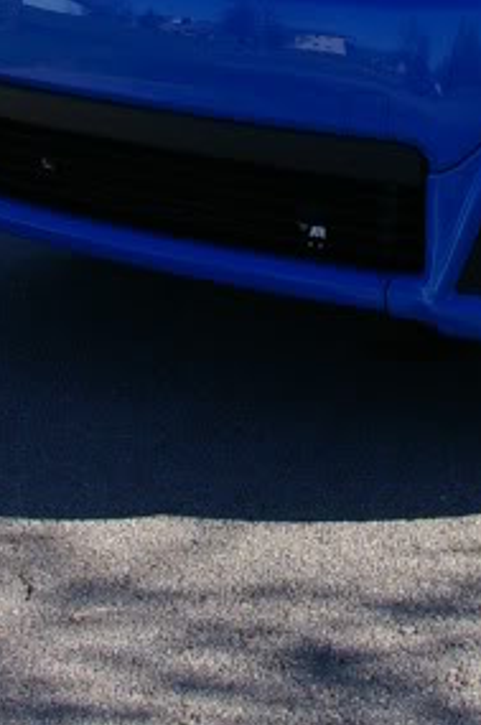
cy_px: 34
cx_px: 590
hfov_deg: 13.6
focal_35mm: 97
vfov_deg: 20.5
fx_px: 1951
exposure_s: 1/180
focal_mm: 18
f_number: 9.5
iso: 200
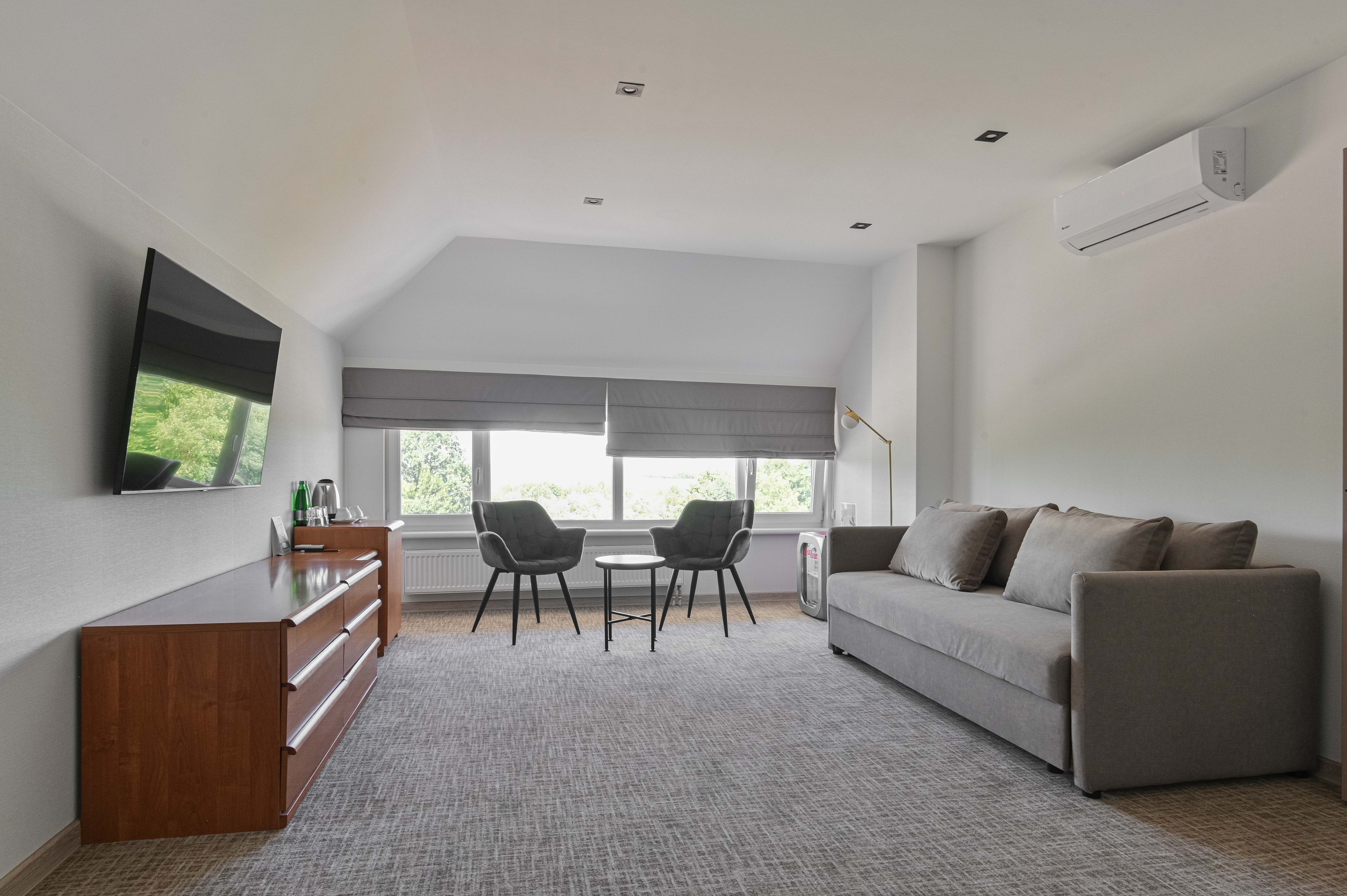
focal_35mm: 20
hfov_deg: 84.0
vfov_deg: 61.9
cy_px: 448
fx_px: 748
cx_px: 674
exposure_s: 1/30
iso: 2000
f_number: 10
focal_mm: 20
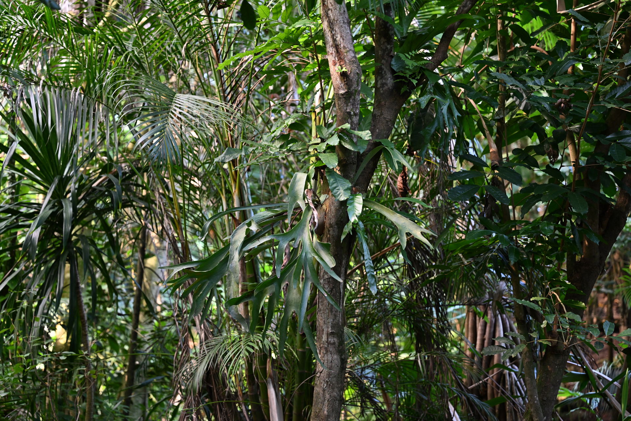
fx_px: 1227
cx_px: 316
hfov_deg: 28.8
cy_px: 210
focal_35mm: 70
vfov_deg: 19.5
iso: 1250
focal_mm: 70
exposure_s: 1/200
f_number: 2.8
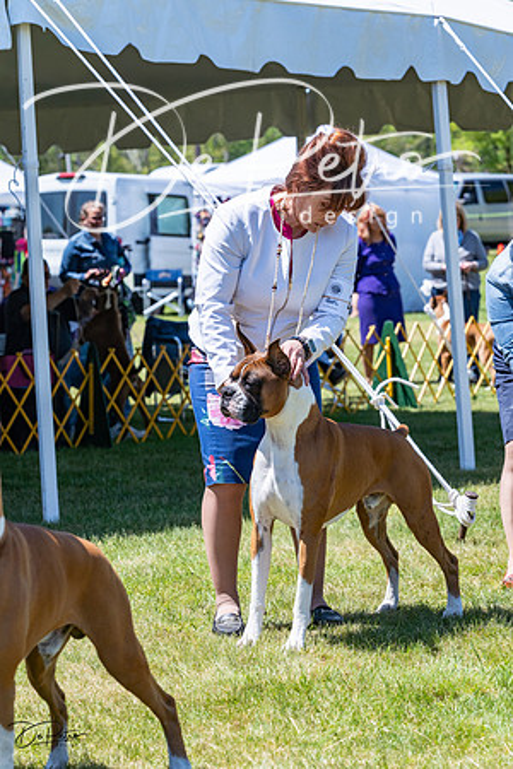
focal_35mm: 100
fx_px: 2137
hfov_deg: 13.7
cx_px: 256
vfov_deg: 20.4
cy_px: 384
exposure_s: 1/1600
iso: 400
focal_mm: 100
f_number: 6.3
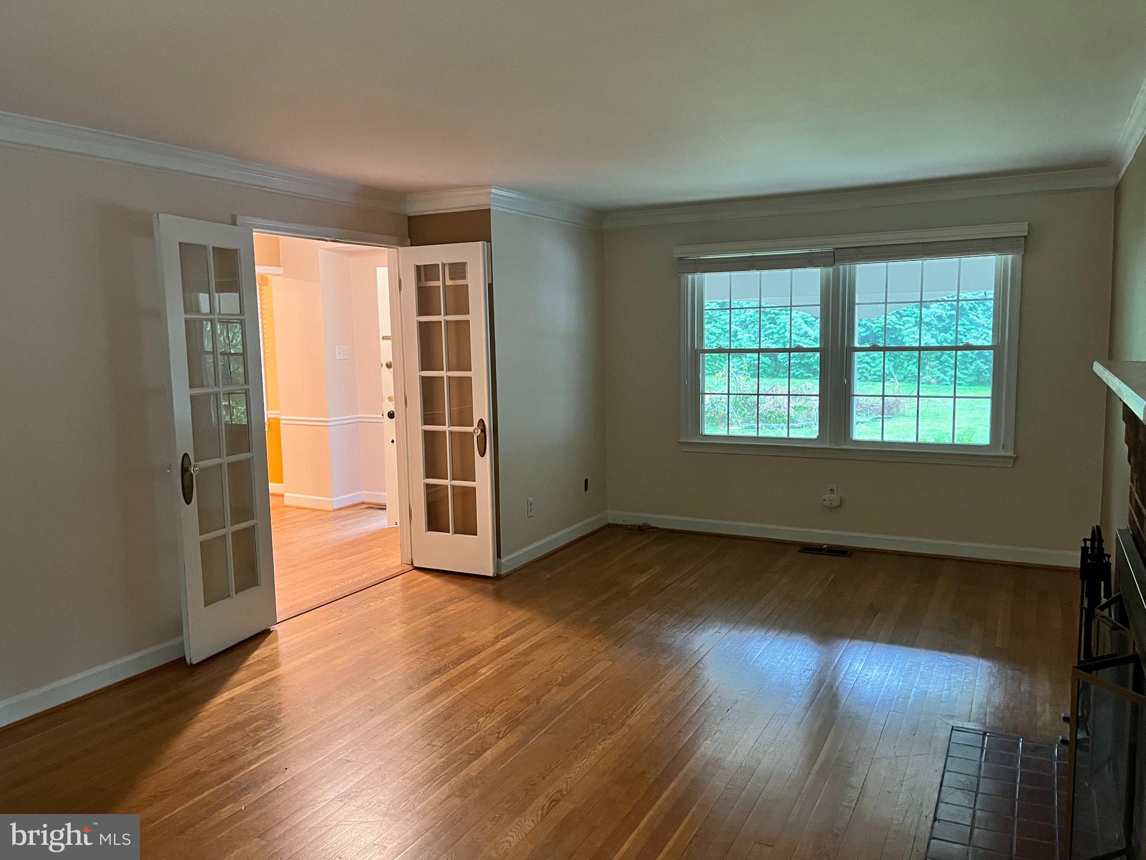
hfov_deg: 67.3
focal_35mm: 26
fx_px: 861
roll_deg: +1.1
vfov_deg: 53.1
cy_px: 430
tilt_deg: -8.0
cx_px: 573
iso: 500
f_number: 1.6
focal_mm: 5.1
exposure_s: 1/40
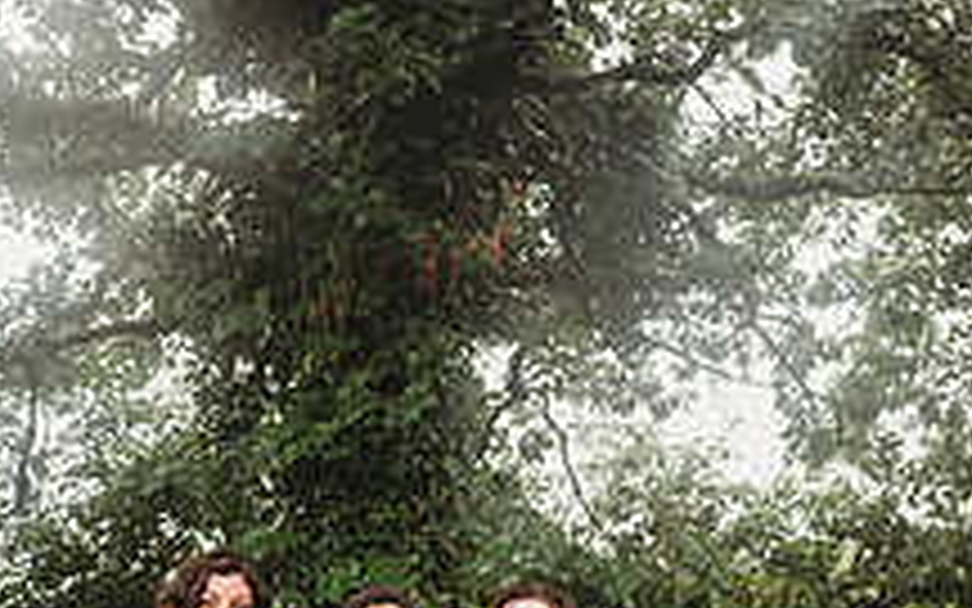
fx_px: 1351
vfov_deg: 23.9
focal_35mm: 51
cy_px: 644
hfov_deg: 39.4
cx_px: 396
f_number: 3.5
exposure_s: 1/160
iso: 400
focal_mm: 24
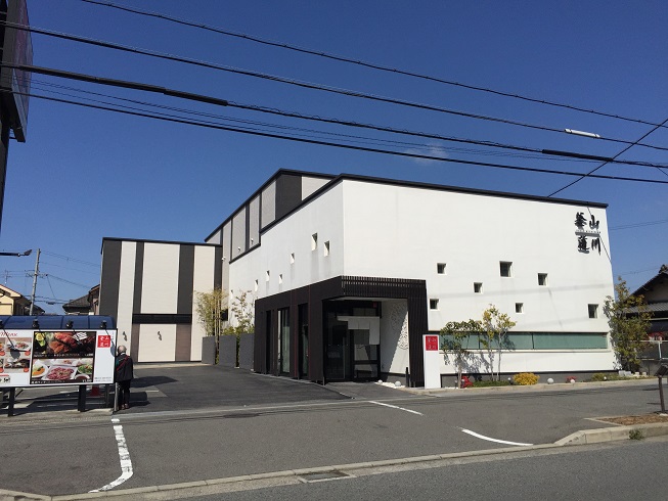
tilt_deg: +10.7
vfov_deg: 48.2
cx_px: 334
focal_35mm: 29
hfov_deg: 61.7
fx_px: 560
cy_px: 250
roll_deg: -0.4
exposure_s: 1/6623
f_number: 2.2
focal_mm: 4.15
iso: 32
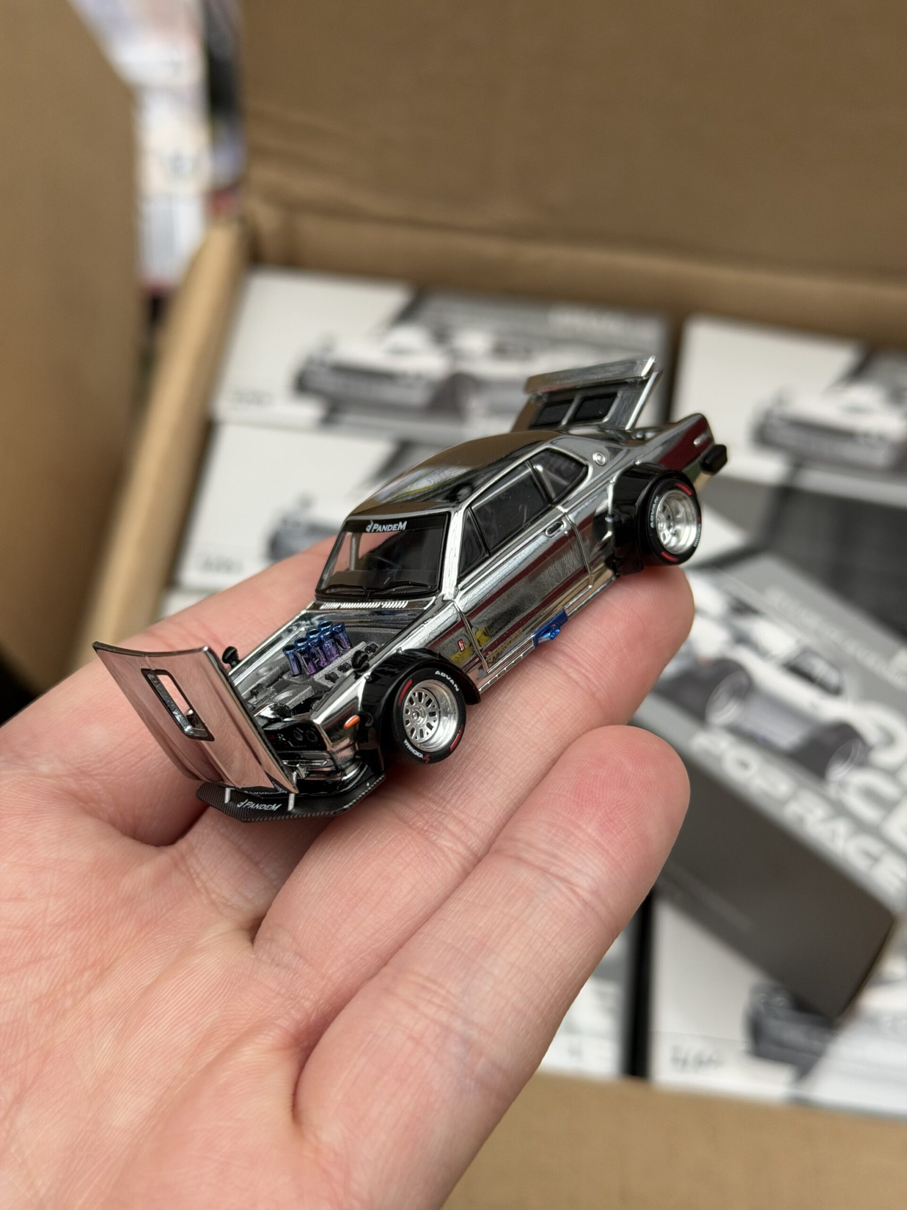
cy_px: 605
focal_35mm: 48
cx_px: 454
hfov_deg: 30.3
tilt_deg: -53.4
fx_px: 1677
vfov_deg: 39.7
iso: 64
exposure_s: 1/356
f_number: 1.78
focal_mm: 6.76
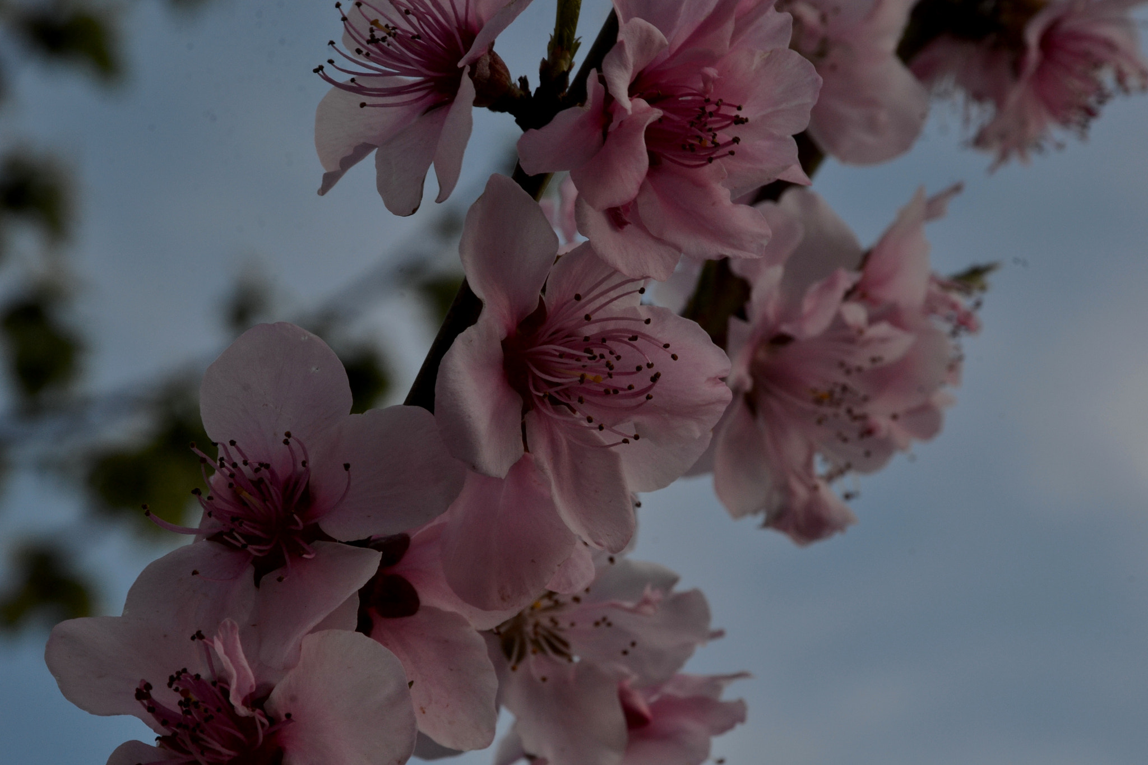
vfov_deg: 6.5
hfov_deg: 9.8
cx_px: 574
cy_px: 382
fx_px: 6696
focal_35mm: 210
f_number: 22
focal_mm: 140
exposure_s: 1/60
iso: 200
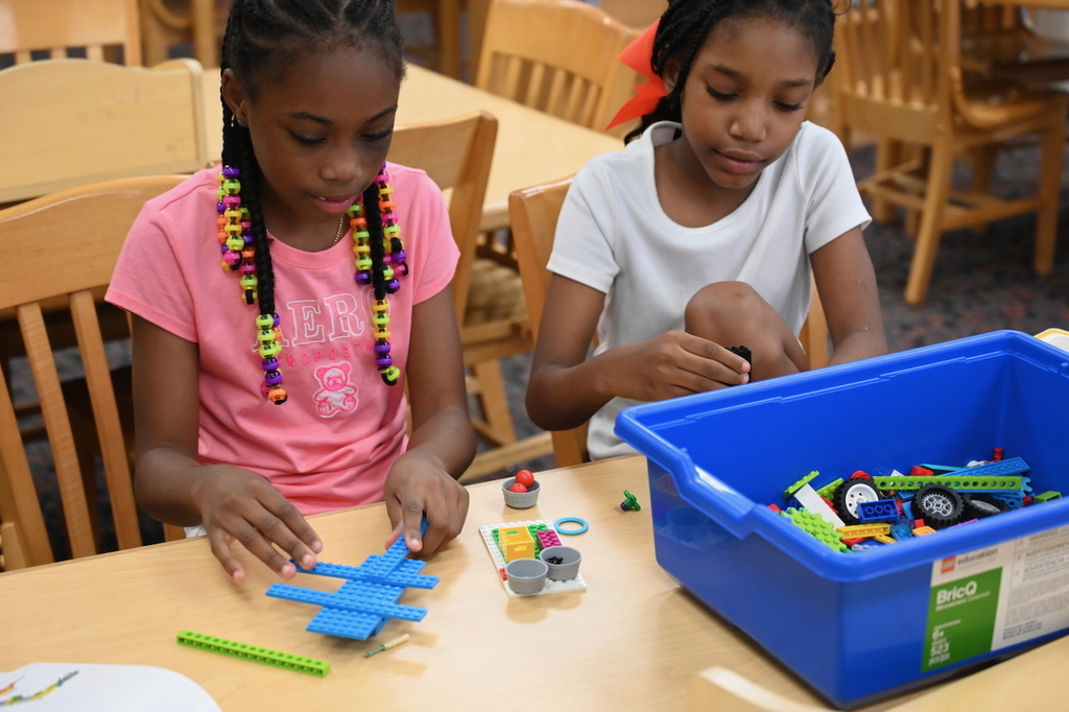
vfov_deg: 23.4
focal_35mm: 58
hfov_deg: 34.5
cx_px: 534
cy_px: 356
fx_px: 1722
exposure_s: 1/250
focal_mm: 58
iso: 4500
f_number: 4
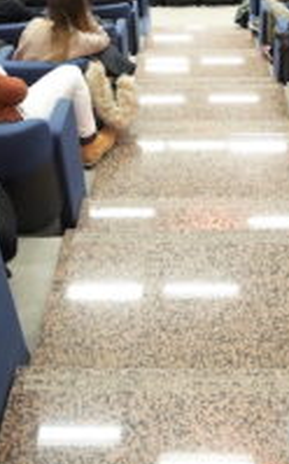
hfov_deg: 31.7
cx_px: 186
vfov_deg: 42.3
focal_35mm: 40
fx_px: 505
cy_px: -5
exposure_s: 1/20
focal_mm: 12
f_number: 4
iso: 6400
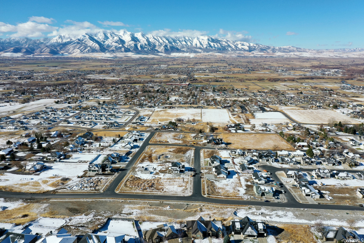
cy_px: 122
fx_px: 283
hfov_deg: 65.5
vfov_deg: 46.4
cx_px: 182
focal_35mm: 28
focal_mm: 10.26
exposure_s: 1/640
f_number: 6.3
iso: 100
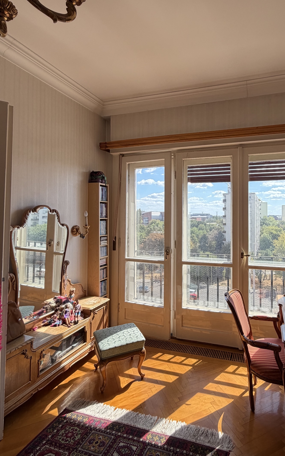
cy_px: 215
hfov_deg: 58.2
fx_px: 249
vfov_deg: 85.0
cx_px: 192
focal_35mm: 20
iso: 50
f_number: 2.2
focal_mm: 2.22
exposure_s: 1/388
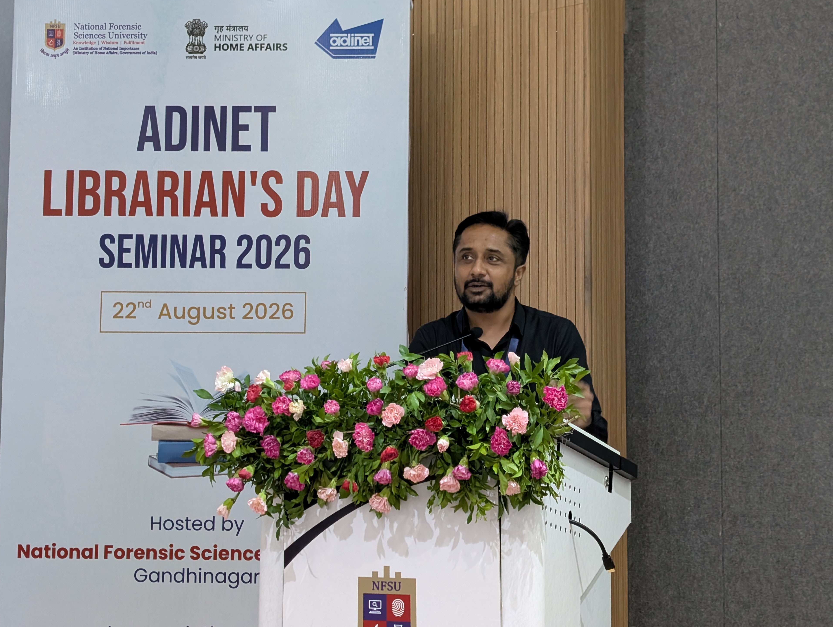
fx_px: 1253
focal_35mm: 52
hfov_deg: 36.8
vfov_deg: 28.1
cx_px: 419
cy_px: 323
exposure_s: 1/50
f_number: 1.68
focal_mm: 6.9
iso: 621
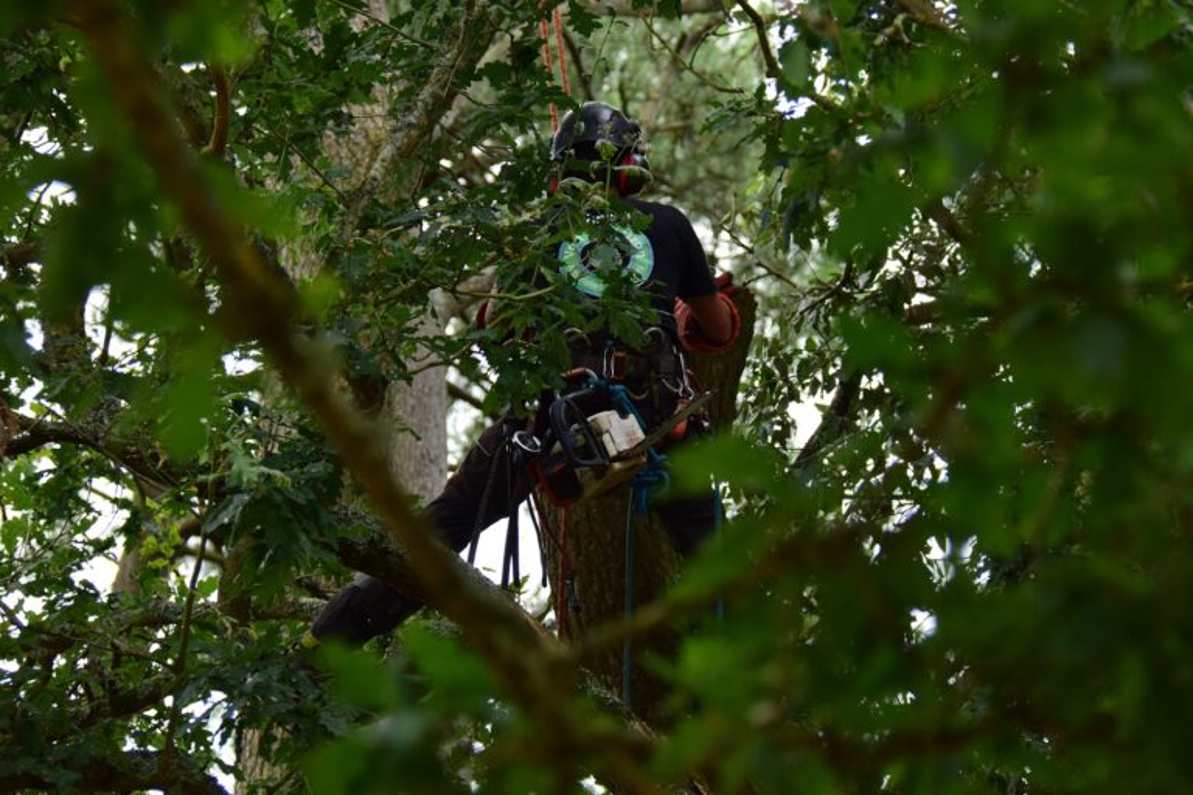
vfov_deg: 8.7
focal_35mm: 158
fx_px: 5219
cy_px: 398
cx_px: 596
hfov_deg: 13.0
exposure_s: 1/500
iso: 400
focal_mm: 105
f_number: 5.6
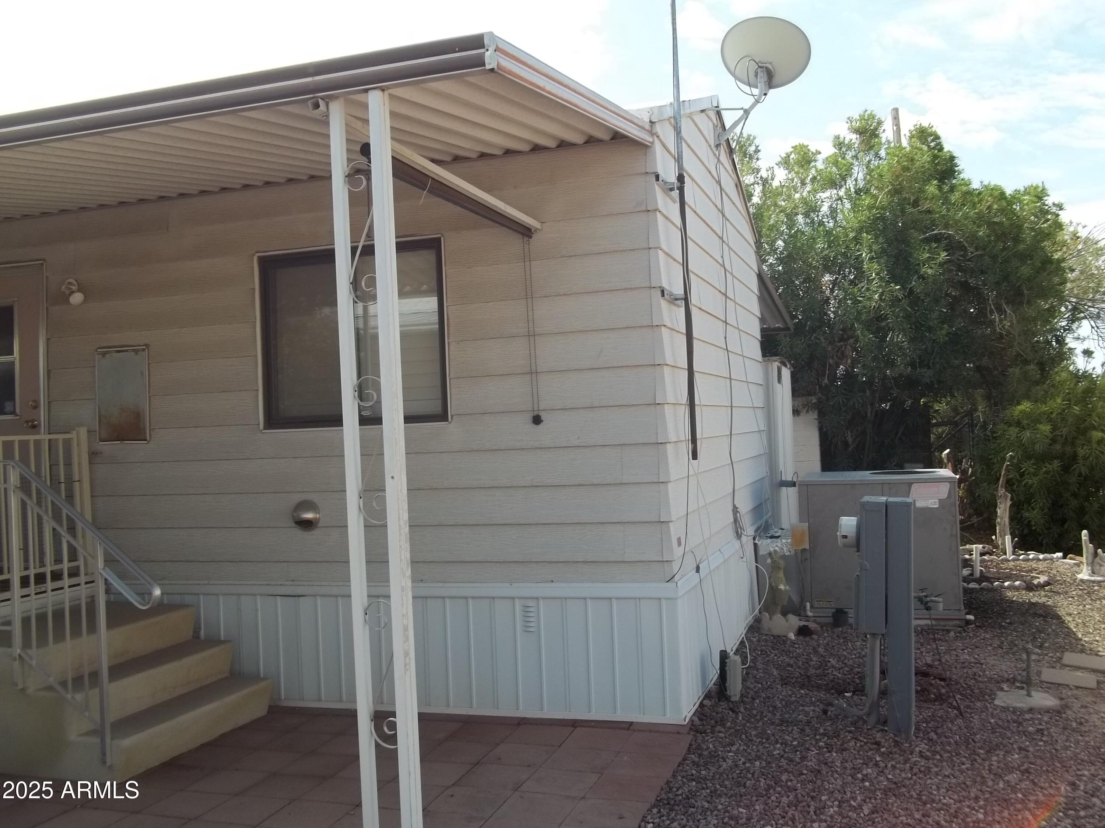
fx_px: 1021
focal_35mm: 32
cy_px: 414
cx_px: 552
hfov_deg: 56.8
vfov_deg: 44.2
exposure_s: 1/100
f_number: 8.8
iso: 64
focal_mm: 5.7
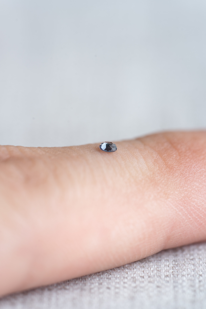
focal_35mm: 90
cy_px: 154
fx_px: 772
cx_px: 103
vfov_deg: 22.6
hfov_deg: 15.2
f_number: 5.6
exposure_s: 1/10
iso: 100
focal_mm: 90
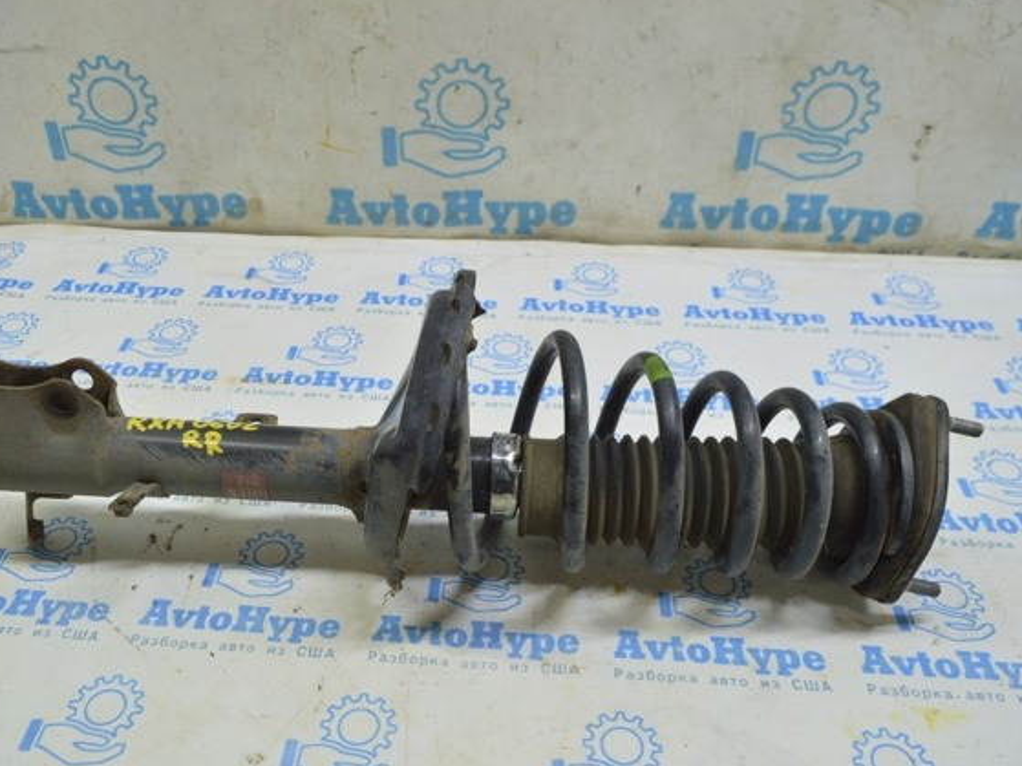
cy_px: 381
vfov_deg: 42.9
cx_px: 439
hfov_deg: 55.2
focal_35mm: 33
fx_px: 974
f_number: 5.6
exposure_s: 1/25
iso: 400
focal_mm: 20
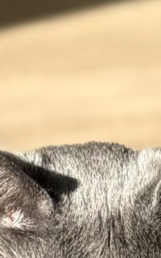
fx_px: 2278
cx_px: 262
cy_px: 438
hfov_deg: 4.0
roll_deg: -10.2
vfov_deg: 6.4
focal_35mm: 324
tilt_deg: -27.5
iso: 80
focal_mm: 6.76
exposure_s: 1/1513
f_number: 1.78
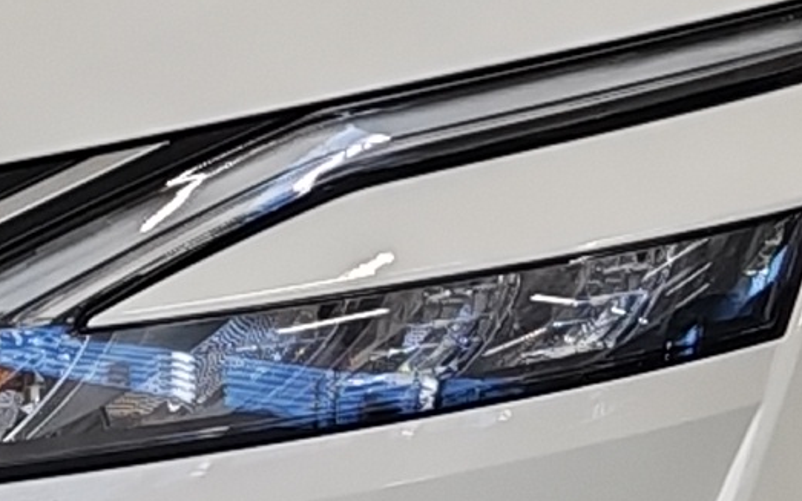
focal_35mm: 274
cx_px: 1032
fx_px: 5989
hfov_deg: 7.6
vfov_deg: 4.8
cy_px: 213
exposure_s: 1/100
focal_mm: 6.12
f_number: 1.9
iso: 101
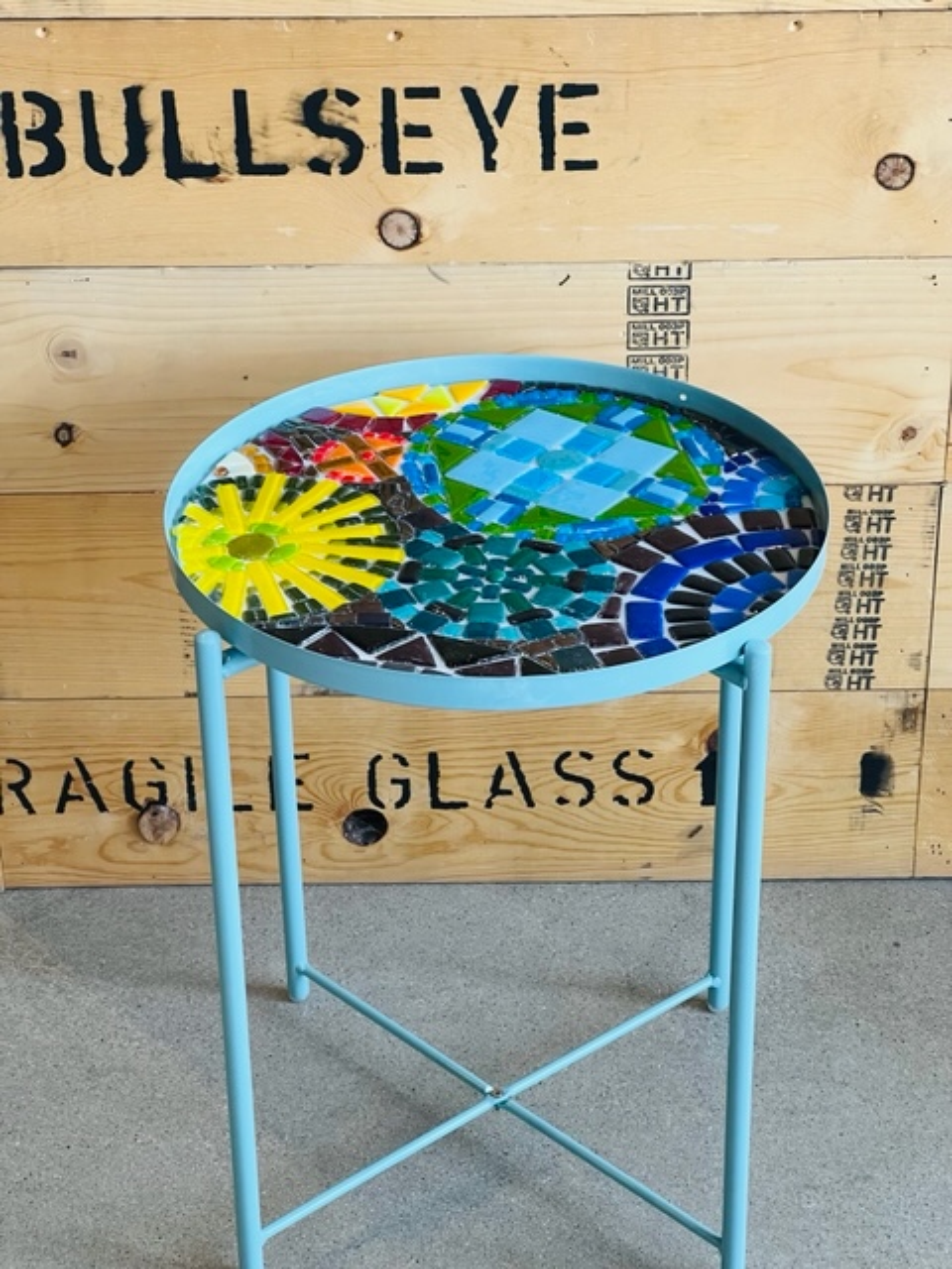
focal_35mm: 77
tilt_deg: -30.3
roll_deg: +1.5
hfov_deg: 19.1
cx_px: 476
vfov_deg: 25.3
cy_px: 634
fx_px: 2824
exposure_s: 1/60
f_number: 2.8
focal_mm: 9
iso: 160
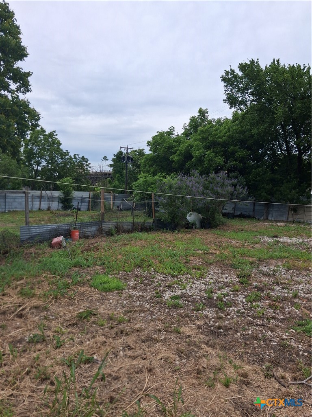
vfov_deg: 65.3
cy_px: 208
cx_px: 156
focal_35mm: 27
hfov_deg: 51.4
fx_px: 324
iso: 25
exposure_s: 1/731
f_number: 1.8
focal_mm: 4
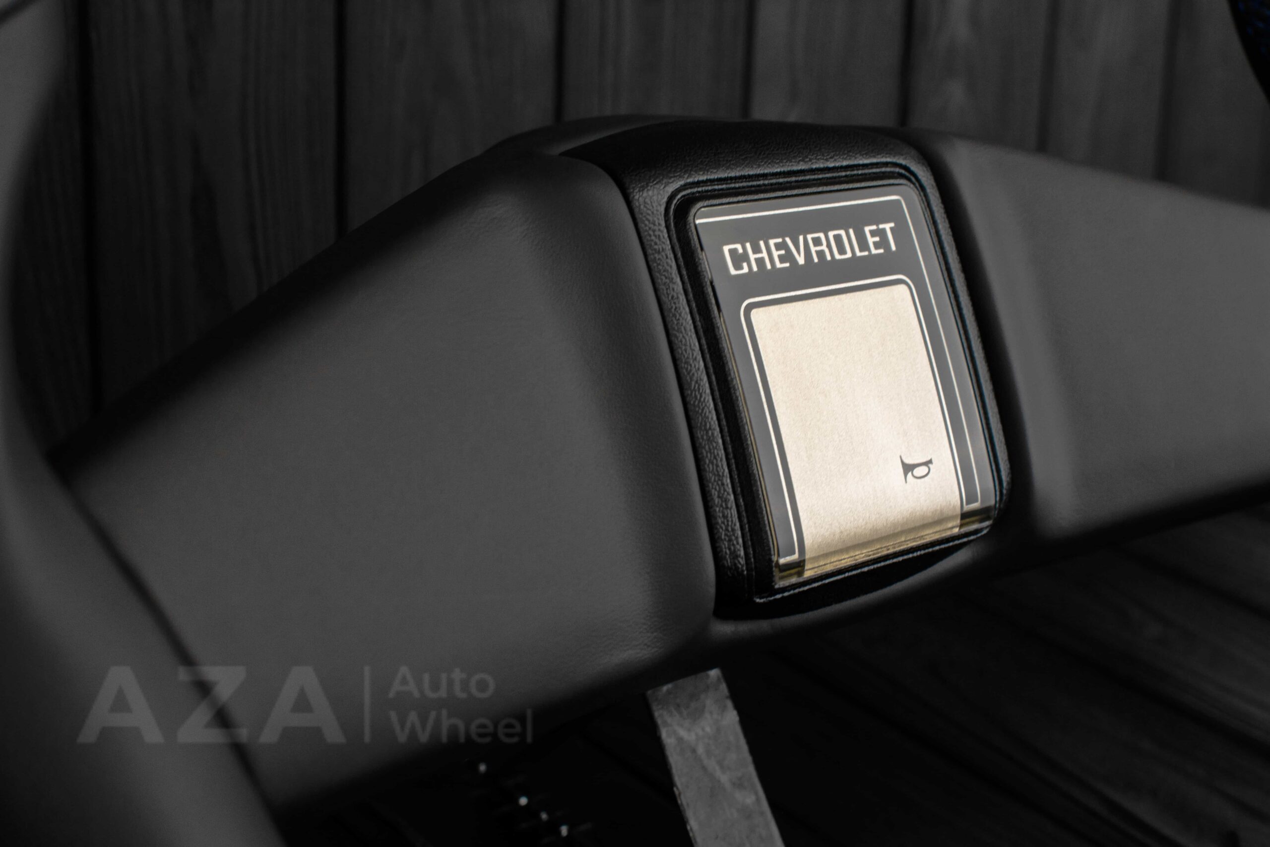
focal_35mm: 52
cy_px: 424
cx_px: 635
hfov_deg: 37.8
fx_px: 1852
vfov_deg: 25.8
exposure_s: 1/100
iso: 500
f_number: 6.3
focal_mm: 35
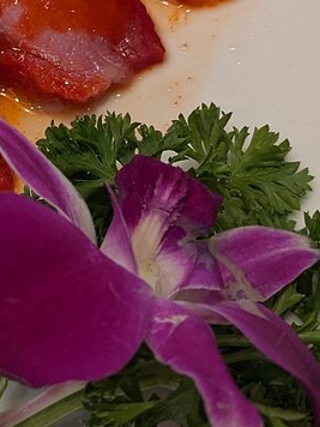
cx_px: -86
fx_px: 1196
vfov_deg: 20.2
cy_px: 139
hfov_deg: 14.6
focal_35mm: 97
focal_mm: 4.53
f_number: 1.7
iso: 192
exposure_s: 1/298
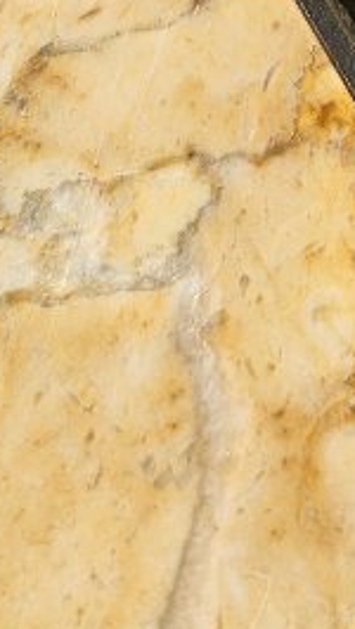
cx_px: 348
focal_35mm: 113
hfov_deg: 10.7
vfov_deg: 16.3
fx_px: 1887
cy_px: -456
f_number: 1.8
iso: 25
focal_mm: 5.4
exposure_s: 1/3882
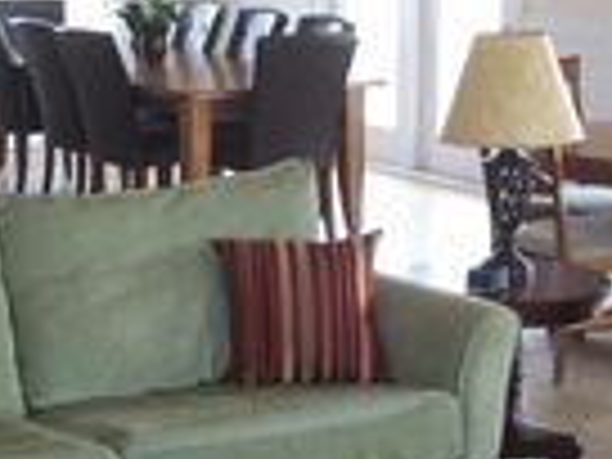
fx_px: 1627
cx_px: 234
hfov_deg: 21.3
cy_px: 243
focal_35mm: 92
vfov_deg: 16.1
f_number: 2.7
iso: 160
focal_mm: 6.1
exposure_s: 1/80
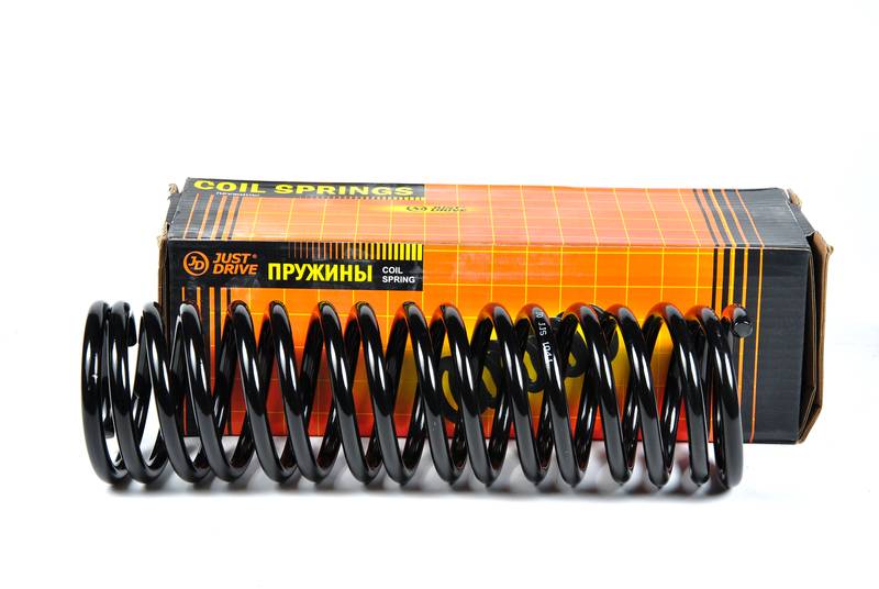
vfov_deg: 13.1
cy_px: 294
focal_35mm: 105
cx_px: 440
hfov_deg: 19.4
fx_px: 2568
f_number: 9
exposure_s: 1/200
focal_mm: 70
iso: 200
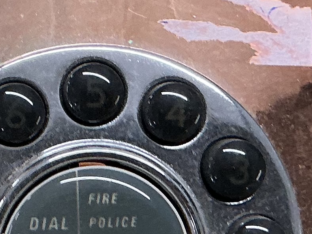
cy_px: 123
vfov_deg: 10.0
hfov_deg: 13.0
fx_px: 1334
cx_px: -56
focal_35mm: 148
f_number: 1.8
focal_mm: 3
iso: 100
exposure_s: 1/60
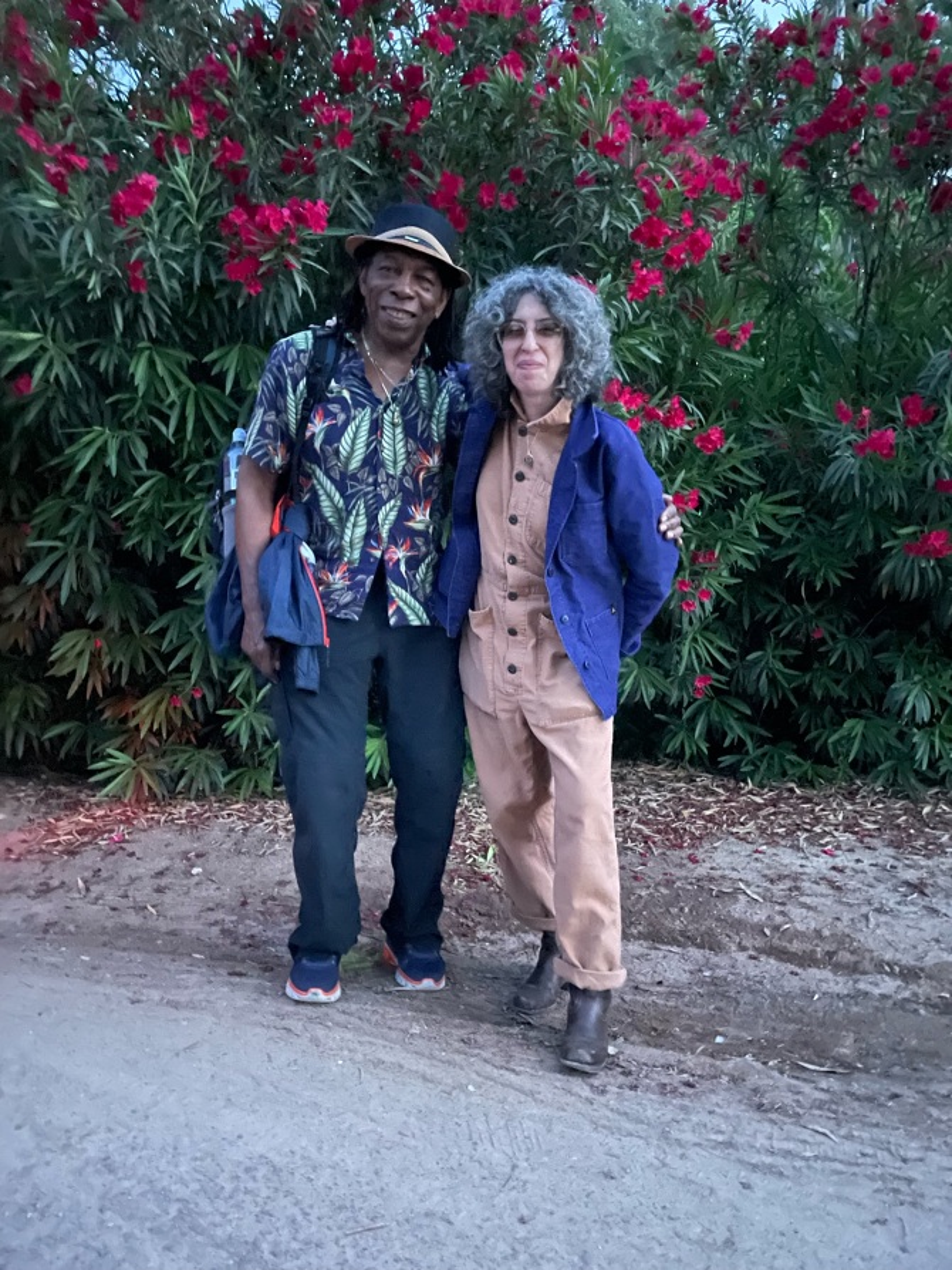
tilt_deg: -5.0
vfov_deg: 67.3
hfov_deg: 53.1
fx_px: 953
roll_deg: +1.0
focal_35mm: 26
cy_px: 635
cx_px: 476
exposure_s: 1/7
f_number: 1.6
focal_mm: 4.2
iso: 2000
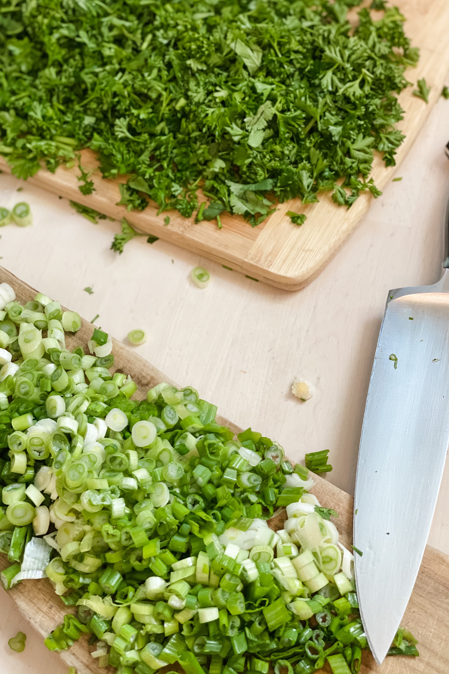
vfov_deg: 36.2
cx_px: 213
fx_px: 1029
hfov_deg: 24.6
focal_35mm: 55
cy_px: 331
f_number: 2
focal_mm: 6
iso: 160
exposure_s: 1/120
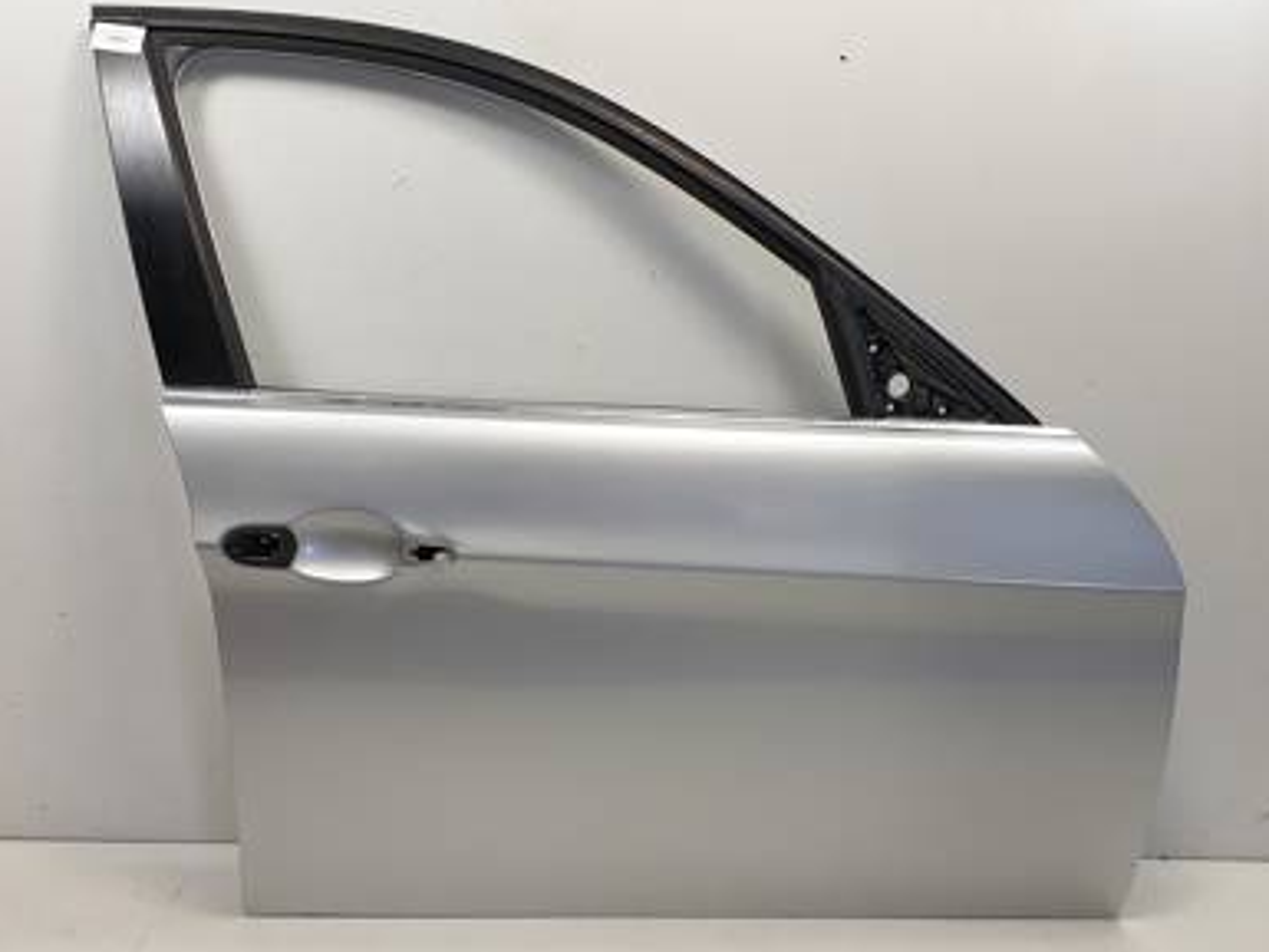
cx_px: 630
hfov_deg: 65.3
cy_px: 474
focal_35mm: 27
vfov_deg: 51.4
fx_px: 990
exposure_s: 1/106
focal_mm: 4.3
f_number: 2.4
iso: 50
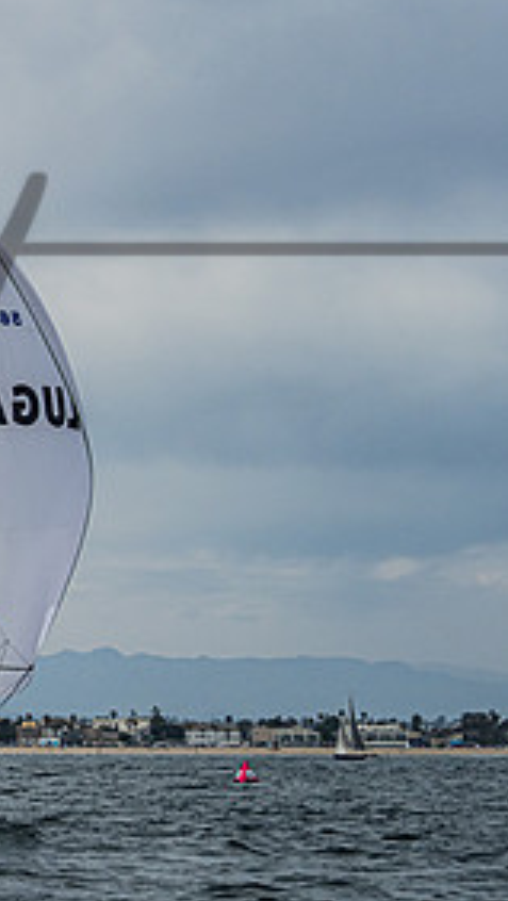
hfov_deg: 10.3
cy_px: 403
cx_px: -412
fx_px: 2653
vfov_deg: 19.3
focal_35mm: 111
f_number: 8
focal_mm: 44
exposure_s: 1/2500
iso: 400
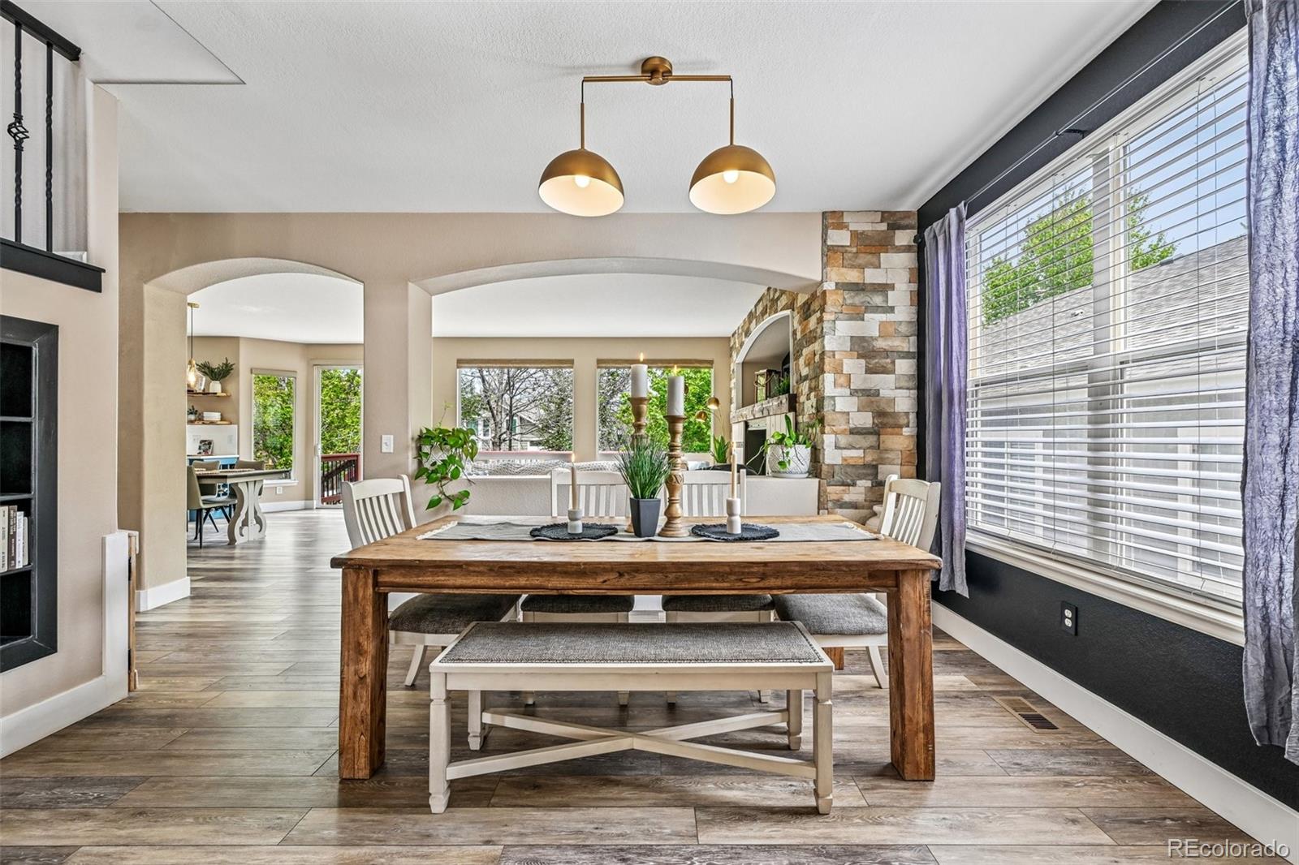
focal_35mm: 14
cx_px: 650
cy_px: 432
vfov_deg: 81.2
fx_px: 505
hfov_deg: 104.3
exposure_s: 1/15
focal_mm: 14
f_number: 11
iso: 125
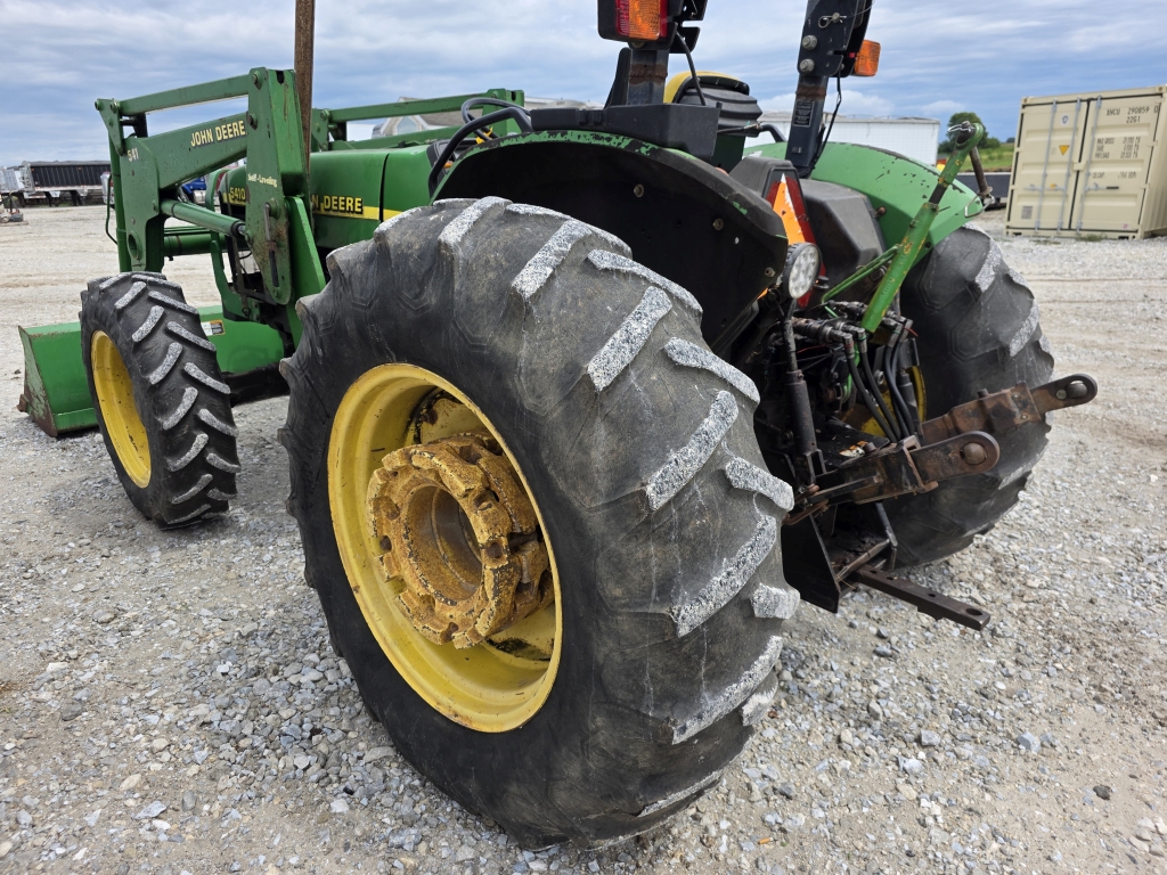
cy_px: 438
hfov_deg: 73.9
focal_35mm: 23
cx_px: 584
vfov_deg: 58.9
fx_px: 775
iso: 80
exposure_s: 1/5017
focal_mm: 6.3
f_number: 1.7
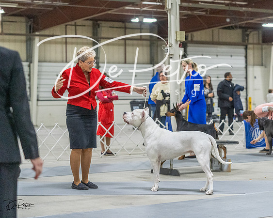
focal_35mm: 88
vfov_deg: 17.5
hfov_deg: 21.8
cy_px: 109
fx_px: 709
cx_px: 136
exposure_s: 1/320
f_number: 3.2
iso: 6400
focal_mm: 78
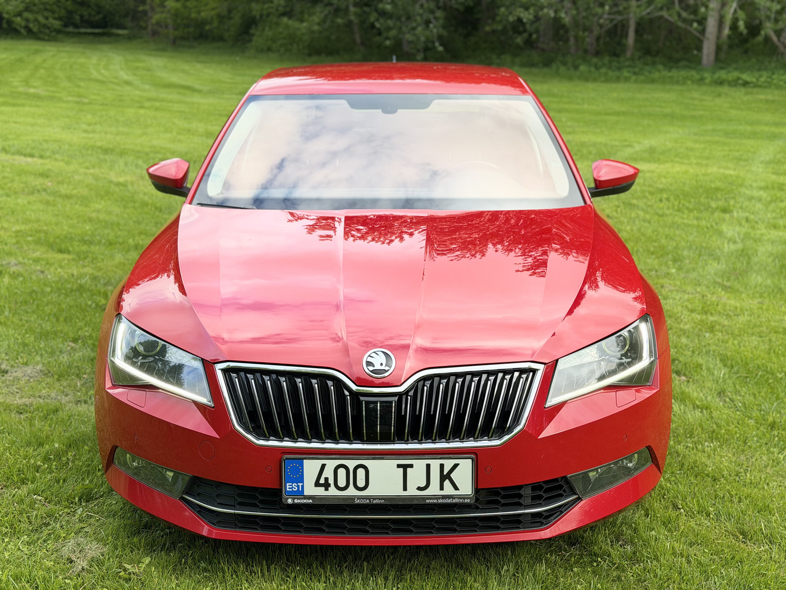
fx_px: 1090
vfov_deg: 30.3
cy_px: 295
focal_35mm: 48
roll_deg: -0.8
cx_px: 393
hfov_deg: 39.7
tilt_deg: -13.0
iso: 80
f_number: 1.78
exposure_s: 1/652
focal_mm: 6.76
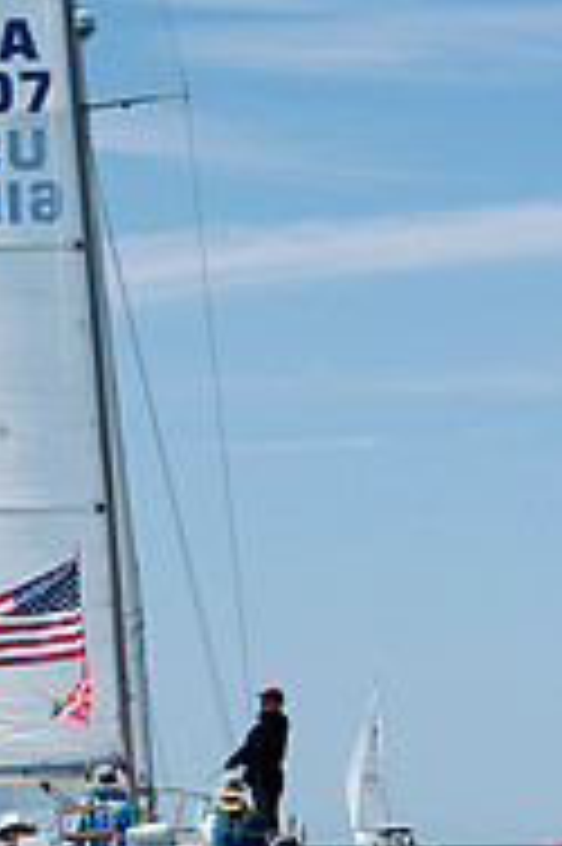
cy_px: 216
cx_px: -31
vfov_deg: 9.3
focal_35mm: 220
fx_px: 5161
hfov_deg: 6.2
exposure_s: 1/800
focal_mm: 92
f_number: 6.3
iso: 320
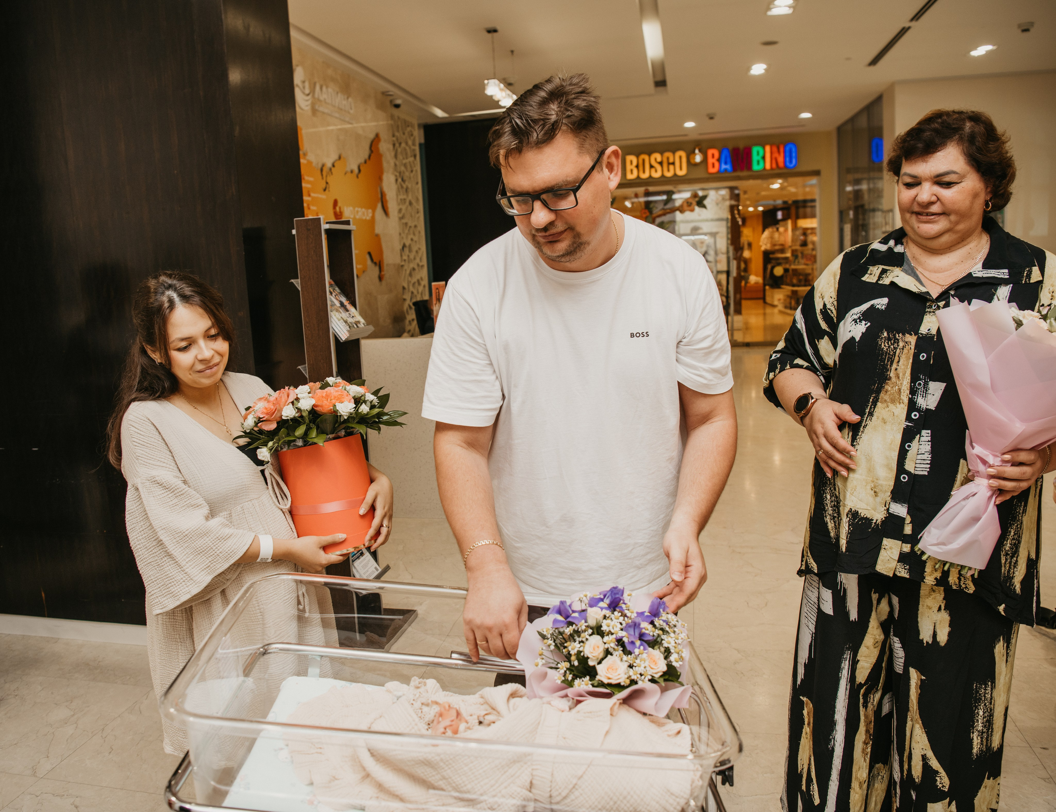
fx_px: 813
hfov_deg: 65.9
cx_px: 480
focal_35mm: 26
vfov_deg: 53.1
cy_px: 406
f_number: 4
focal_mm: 24
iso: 200
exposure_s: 1/160
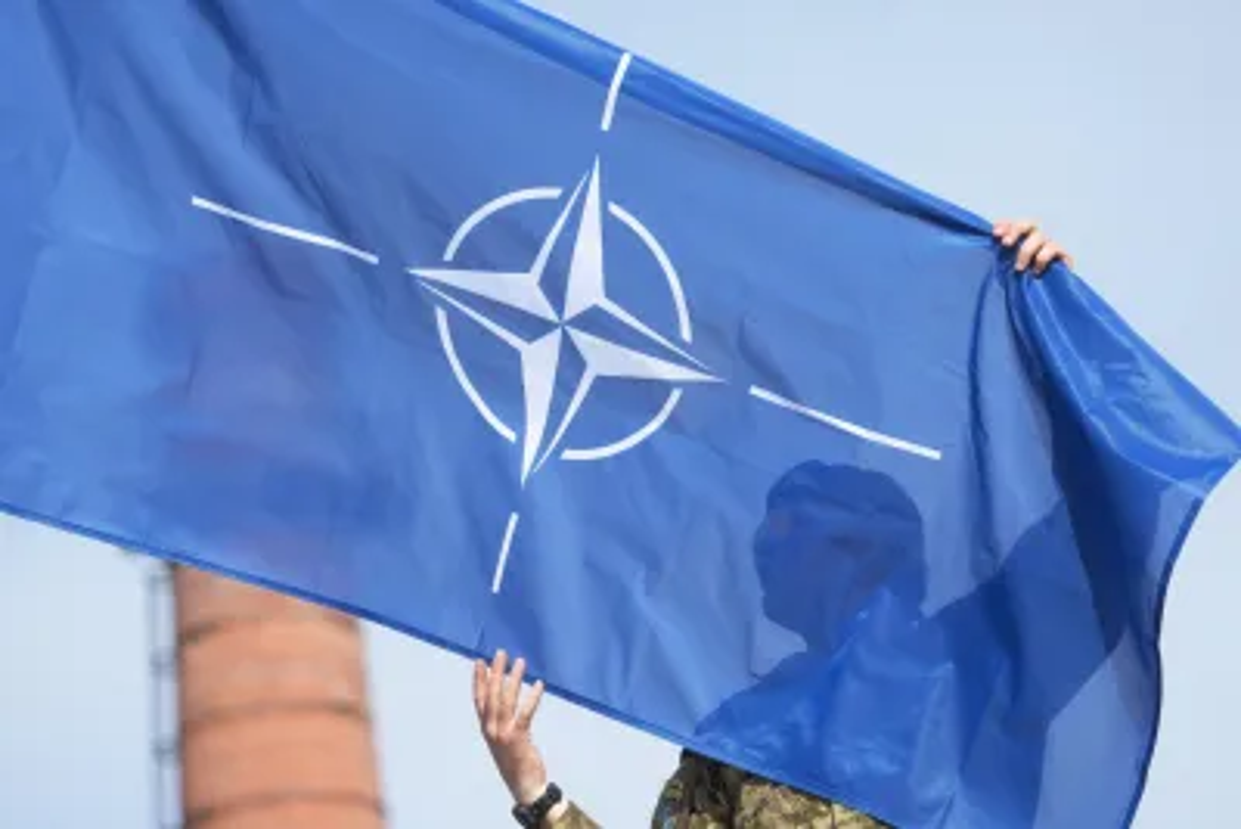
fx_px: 7069
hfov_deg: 10.0
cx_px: 620
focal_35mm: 205
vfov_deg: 6.7
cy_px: 414
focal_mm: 205
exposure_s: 1/640
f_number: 5.6
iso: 200
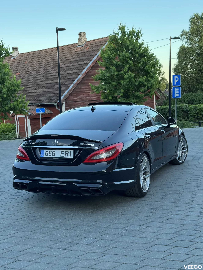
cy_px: 135
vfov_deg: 39.7
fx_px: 375
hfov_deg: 30.3
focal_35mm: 48
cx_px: 102
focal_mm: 6.76
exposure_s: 1/211
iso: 64
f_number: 1.78
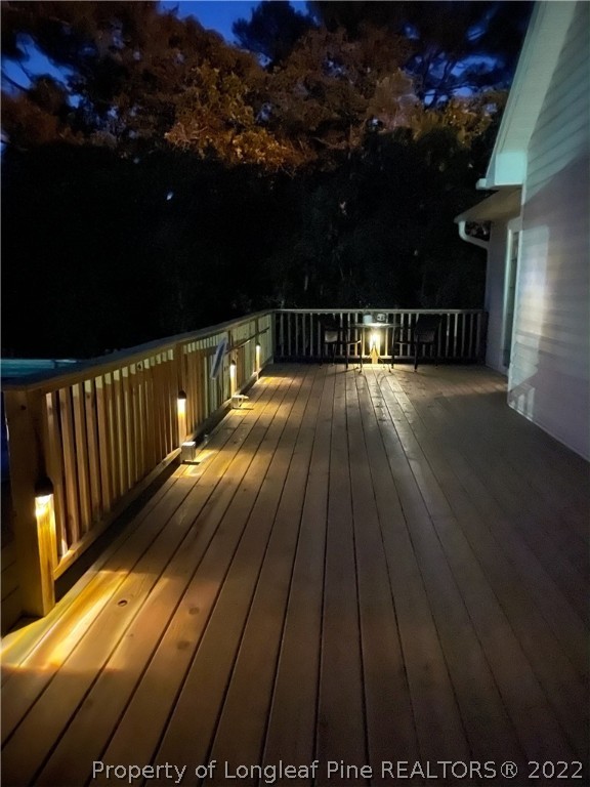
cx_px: 295
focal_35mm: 26
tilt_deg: -10.8
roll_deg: -0.2
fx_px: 591
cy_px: 394
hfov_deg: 53.1
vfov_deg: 67.3
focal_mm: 4.2
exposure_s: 1/2
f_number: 1.6
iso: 6400
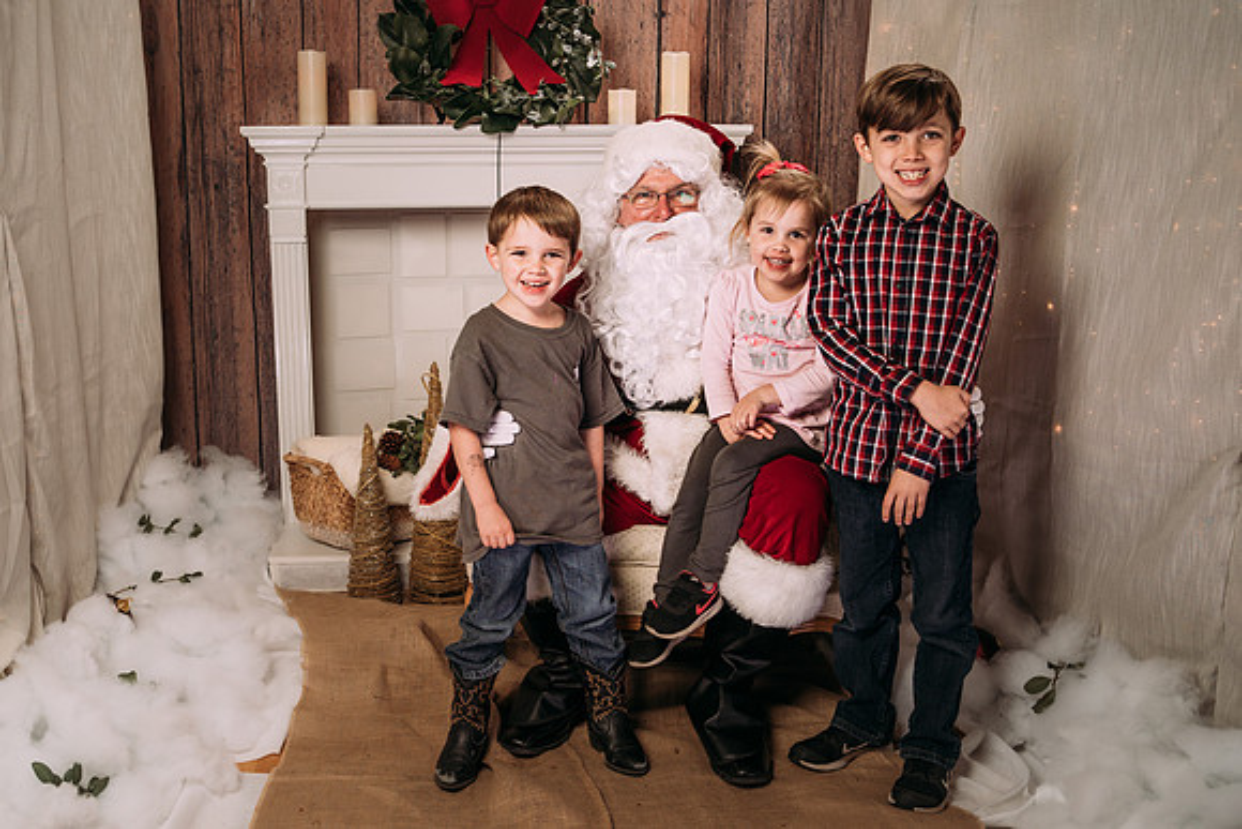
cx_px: 535
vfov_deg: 32.5
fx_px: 1420
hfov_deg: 47.1
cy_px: 486
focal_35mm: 41
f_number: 5
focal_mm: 35
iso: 100
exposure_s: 1/100
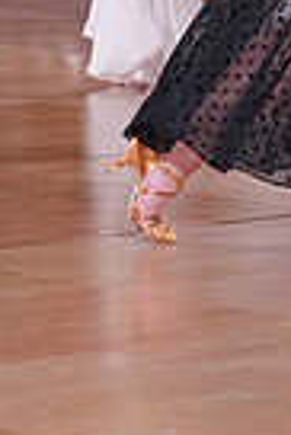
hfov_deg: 4.6
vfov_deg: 6.8
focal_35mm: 298
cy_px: -179
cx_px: 539
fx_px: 3604
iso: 3200
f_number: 5
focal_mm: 70
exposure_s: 1/250
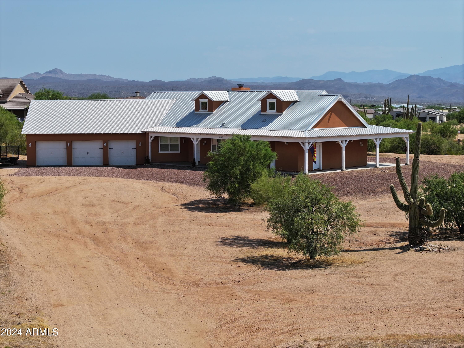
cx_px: 232
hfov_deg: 27.8
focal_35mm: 70
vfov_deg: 21.0
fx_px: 938
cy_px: 174
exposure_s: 1/1600
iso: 100
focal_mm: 19.35
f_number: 2.8
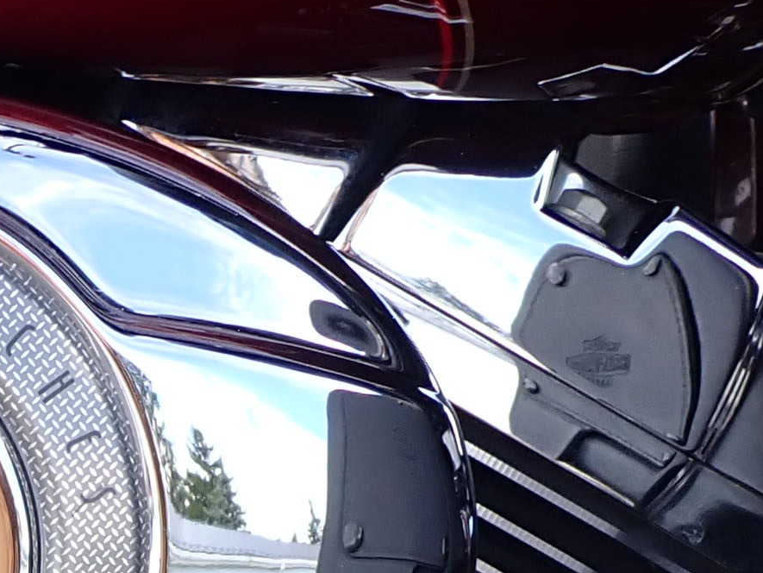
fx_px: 2491
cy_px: 1192
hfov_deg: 16.3
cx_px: -270
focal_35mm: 113
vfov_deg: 11.6
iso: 100
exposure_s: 1/200
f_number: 2.8
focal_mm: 4.5
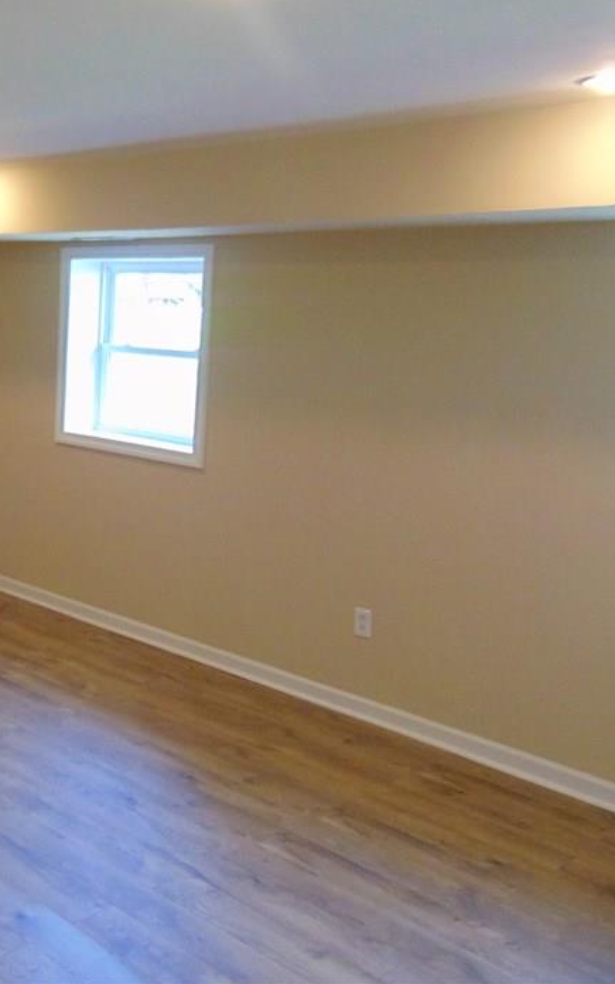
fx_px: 1046
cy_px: 443
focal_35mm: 39
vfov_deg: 50.3
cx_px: -54
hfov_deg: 29.7
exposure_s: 1/60
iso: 400
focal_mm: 4.5
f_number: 3
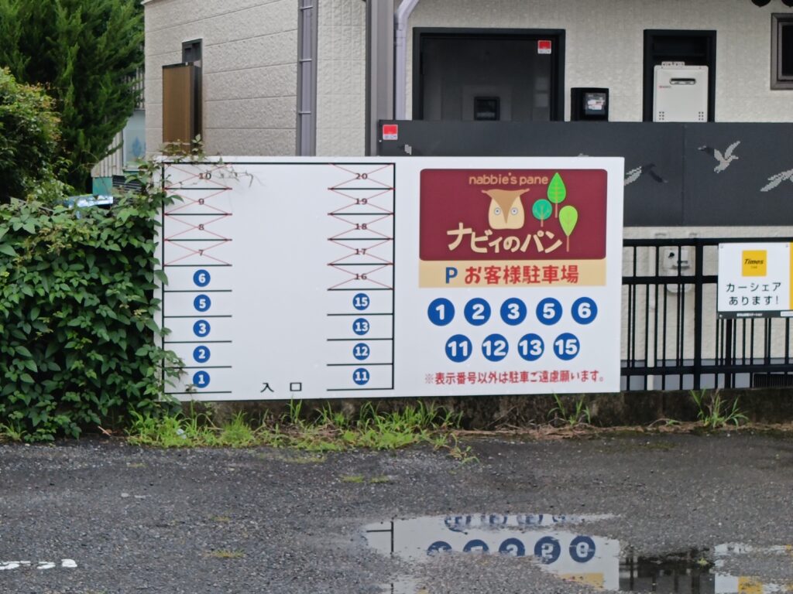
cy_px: 297
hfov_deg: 18.2
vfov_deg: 13.7
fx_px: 2474
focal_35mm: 108
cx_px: 396
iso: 64
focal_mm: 4.7
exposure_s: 1/101
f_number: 1.7
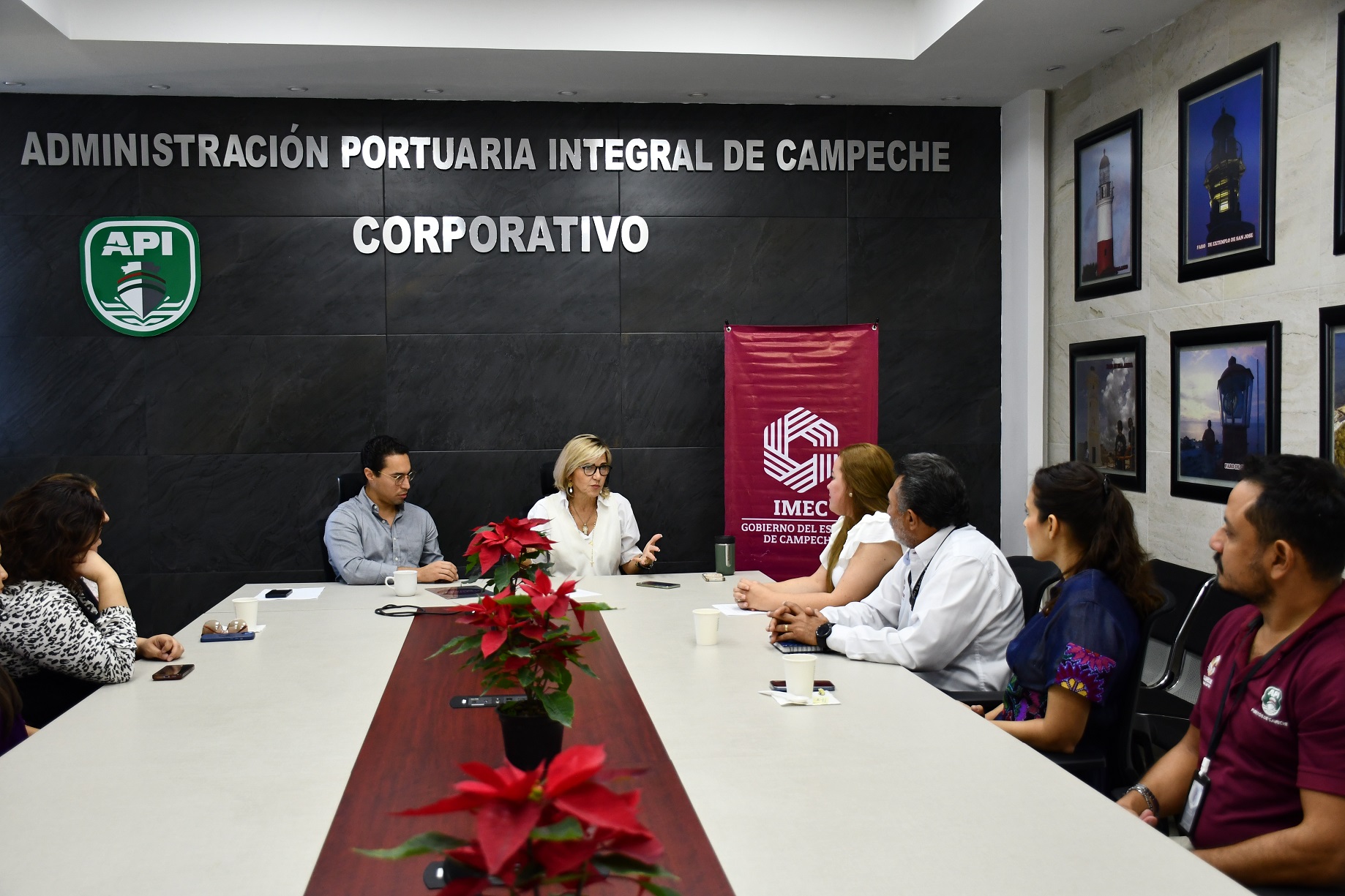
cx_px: 672
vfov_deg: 38.9
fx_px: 1270
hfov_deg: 55.8
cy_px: 448
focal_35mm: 34
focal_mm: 23
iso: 800
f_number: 3.8
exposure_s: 1/125
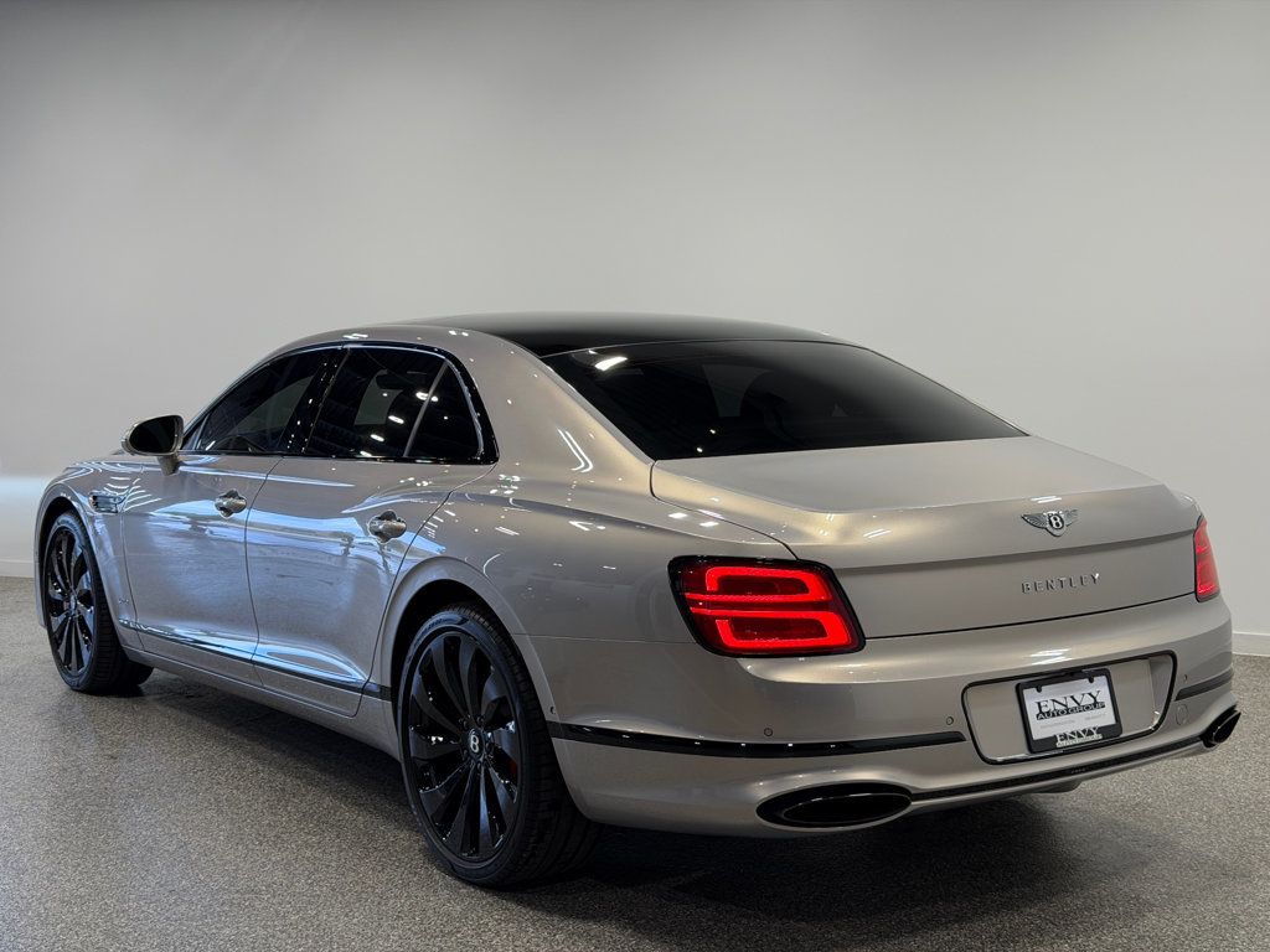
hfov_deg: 39.7
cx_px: 635
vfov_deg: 30.3
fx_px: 1761
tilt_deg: -5.0
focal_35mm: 48
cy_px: 476
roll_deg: +0.5
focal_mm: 6.76
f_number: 1.78
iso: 64
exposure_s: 1/327
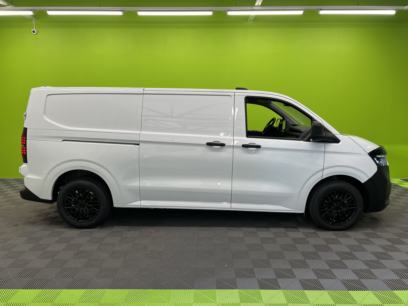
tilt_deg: -7.2
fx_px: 306
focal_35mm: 26
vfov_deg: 53.1
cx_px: 204
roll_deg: +0.5
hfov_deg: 67.3
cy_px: 153
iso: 40
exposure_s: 1/100
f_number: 1.5
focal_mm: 5.7
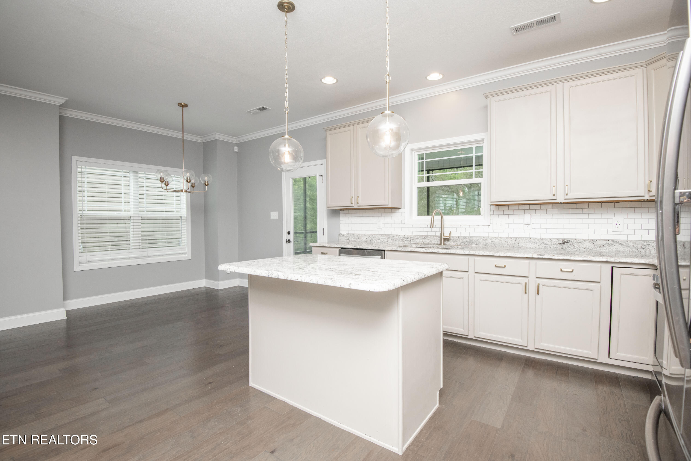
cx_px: 346
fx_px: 307
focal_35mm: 16
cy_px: 230
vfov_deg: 73.7
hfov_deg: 96.7
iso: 400
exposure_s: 1/125
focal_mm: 16
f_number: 9
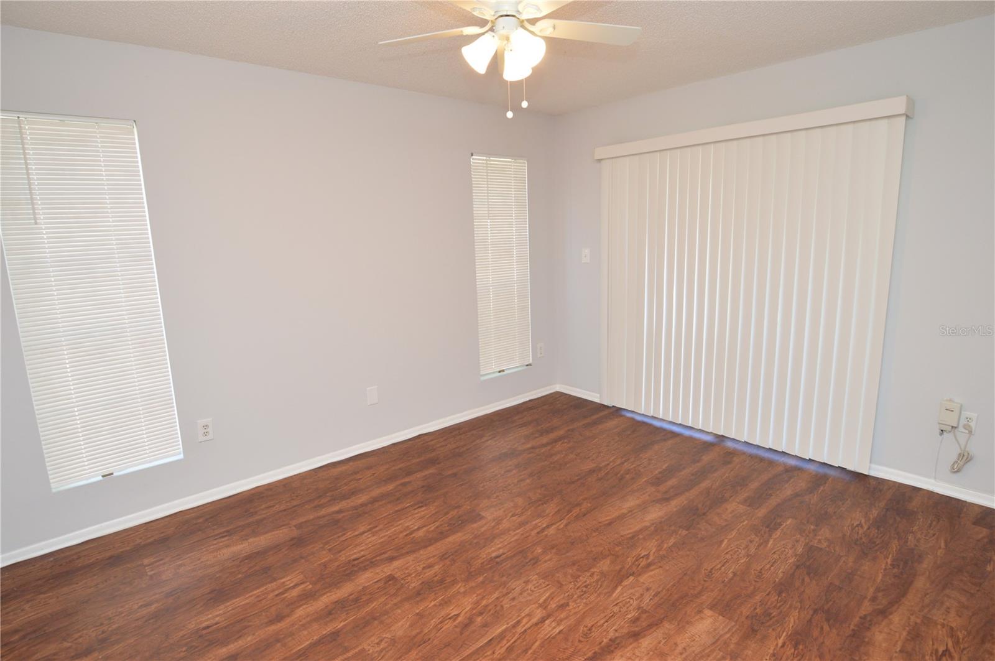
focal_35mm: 18
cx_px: 498
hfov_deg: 90.1
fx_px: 497
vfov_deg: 67.3
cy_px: 330
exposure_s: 1/60
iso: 450
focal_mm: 12
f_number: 4
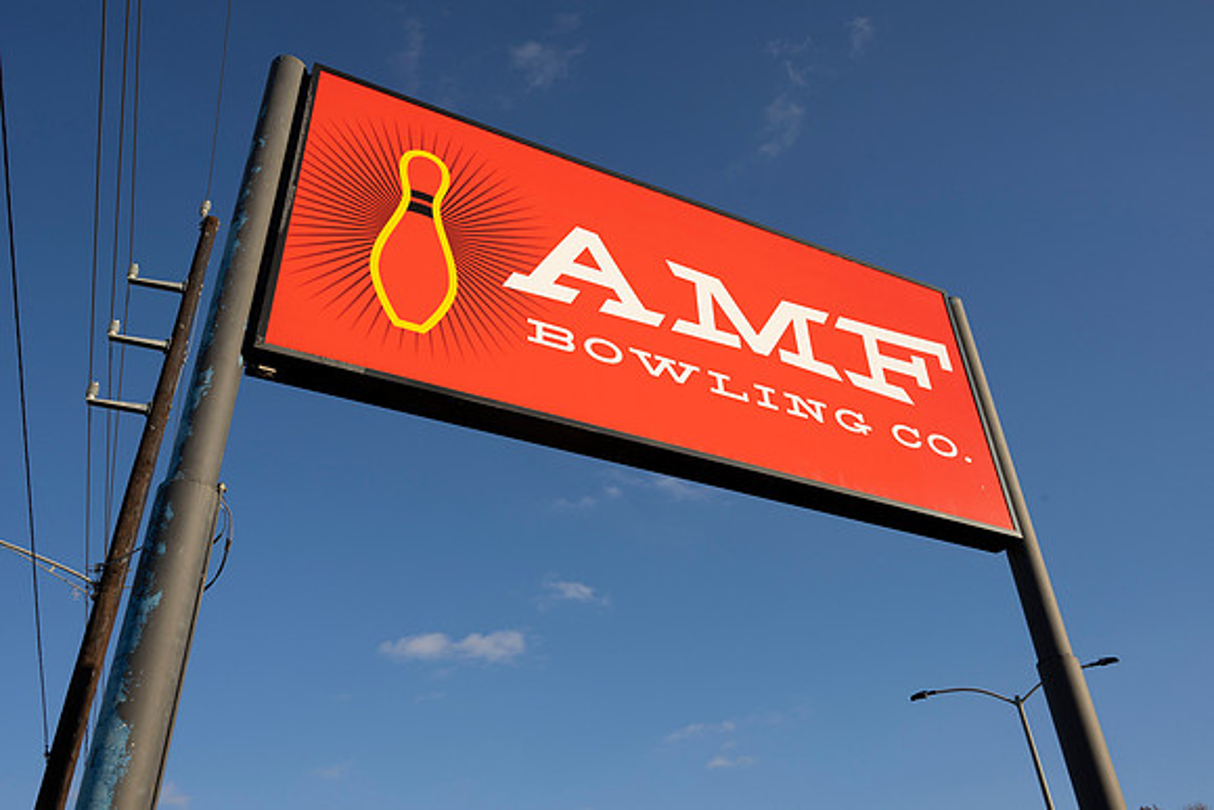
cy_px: 405
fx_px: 978
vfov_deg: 45.0
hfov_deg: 63.6
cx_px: 607
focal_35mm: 29
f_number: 11
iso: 125
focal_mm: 29
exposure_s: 1/320
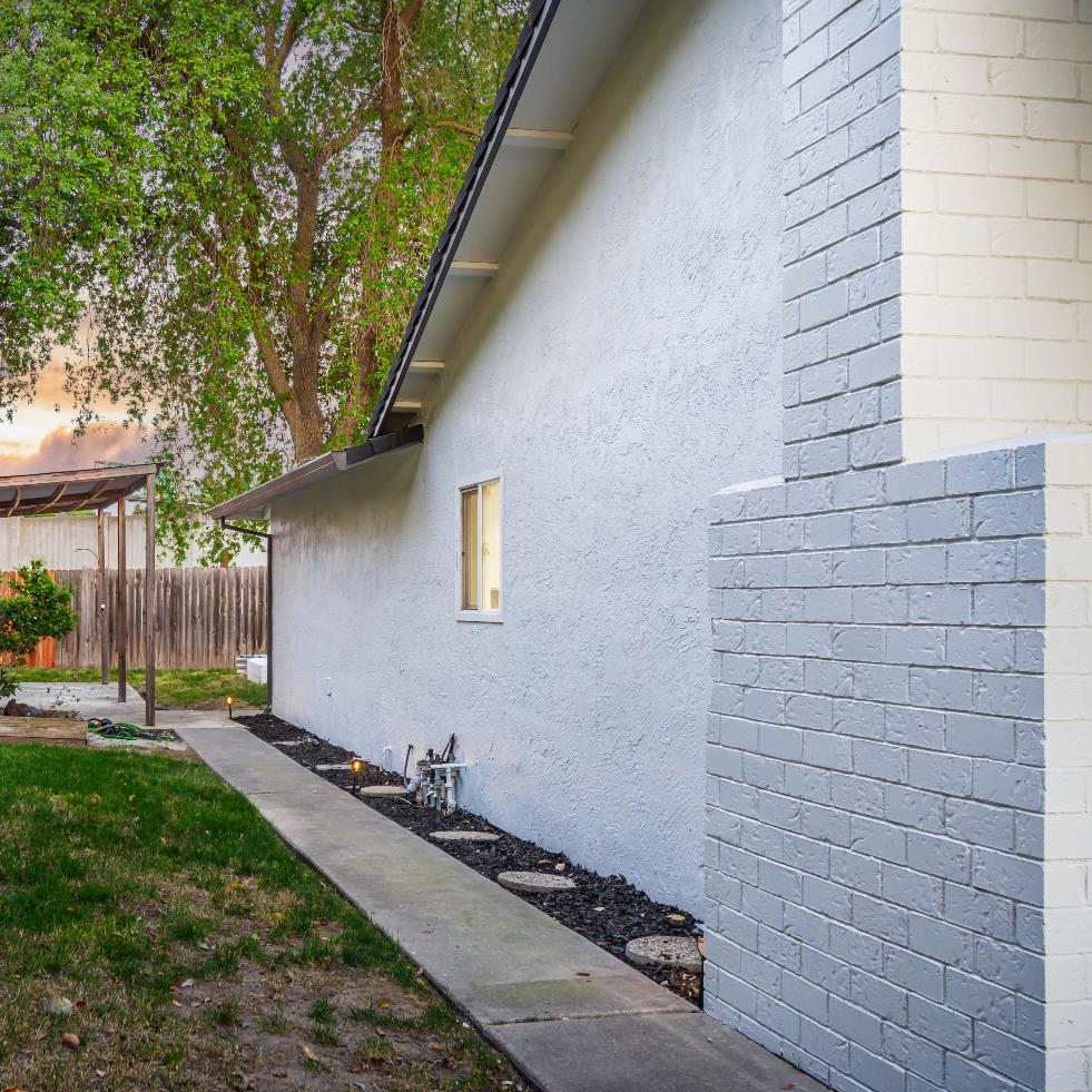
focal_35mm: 39
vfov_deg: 42.8
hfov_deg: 41.7
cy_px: 540
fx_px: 1392
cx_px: 283
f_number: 6.3
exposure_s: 1
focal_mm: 20
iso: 100
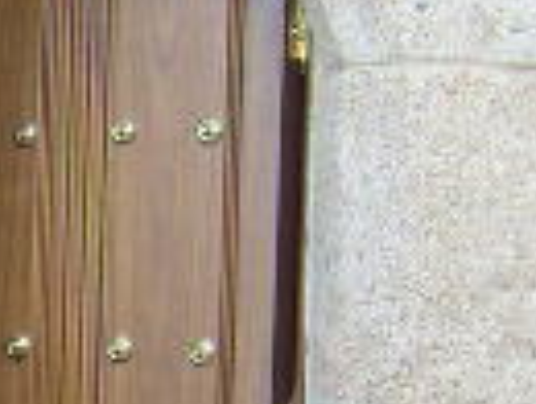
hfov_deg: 10.3
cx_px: -223
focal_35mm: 187
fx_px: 2901
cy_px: 536
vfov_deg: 7.9
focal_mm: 6
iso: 50
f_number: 2.8
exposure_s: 1/60
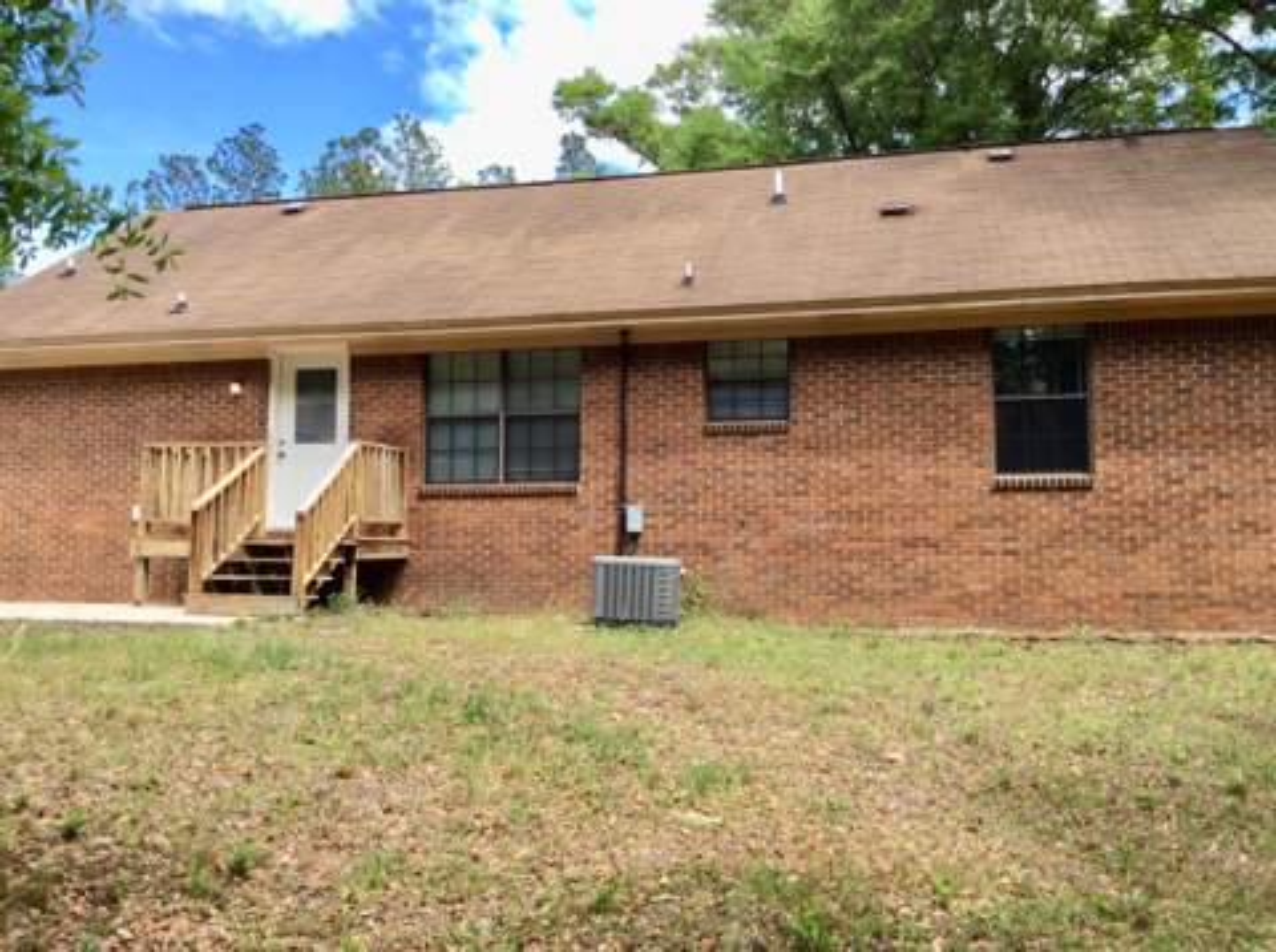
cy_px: 476
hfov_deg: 56.9
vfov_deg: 44.0
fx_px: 1177
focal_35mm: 32
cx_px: 638
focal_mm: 3.3
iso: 32
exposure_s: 1/673
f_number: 2.4
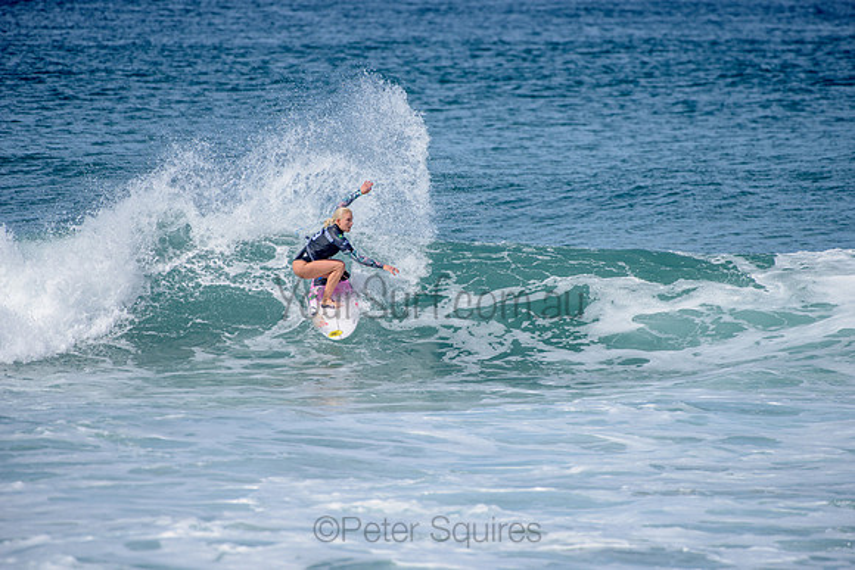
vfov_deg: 2.8
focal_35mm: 500
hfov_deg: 4.1
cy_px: 285
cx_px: 428
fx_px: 11877
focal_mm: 500
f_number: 6.3
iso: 250
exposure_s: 1/2500
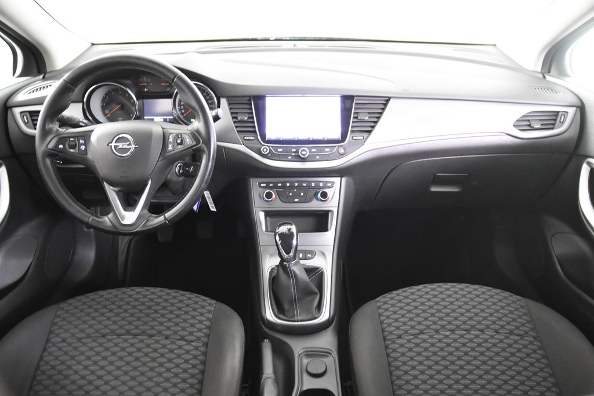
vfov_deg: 43.6
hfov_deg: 61.9
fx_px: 495
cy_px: 198
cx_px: 297
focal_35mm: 30
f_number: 2.8
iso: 6400
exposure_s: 1/30
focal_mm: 20
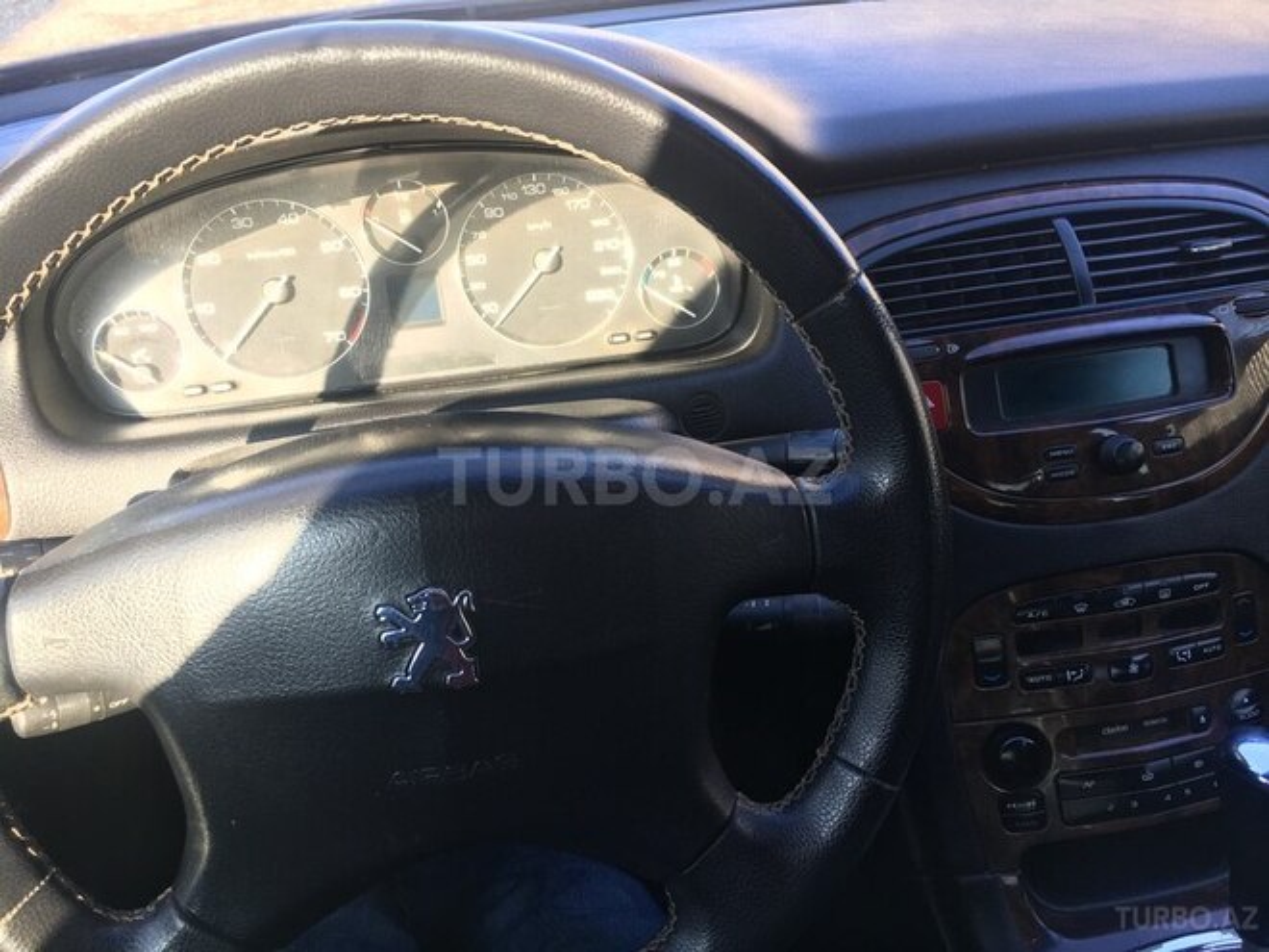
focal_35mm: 29
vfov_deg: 48.2
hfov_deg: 61.7
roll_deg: +2.9
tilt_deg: -30.9
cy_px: 476
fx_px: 1063
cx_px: 634
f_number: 2.2
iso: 32
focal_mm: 4.15
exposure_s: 1/100
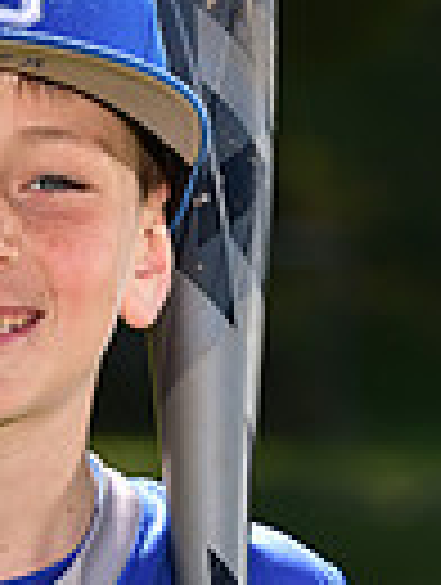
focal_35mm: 642
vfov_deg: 3.1
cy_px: 648
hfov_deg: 2.3
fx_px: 10870
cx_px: 34
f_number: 6.3
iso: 80
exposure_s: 1/200
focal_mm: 150
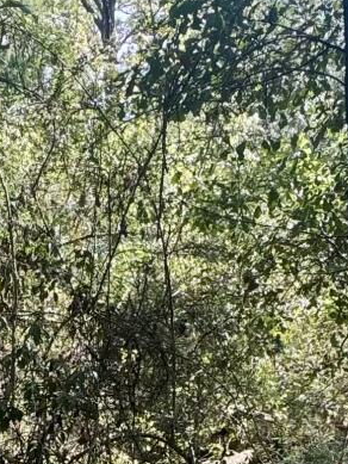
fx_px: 965
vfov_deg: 23.6
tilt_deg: -15.6
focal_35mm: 72
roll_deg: +2.6
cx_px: 97
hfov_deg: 20.3
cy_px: 615
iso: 40
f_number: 2.2
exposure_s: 1/124
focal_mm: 2.22
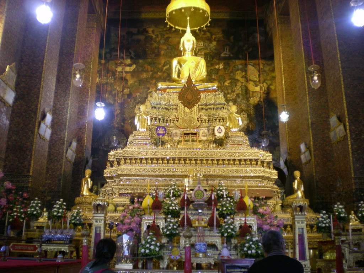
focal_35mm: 38
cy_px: 136
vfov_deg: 37.7
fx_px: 400
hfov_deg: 49.0
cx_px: 182
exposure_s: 1/14
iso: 200
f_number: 3.1
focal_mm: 6.3
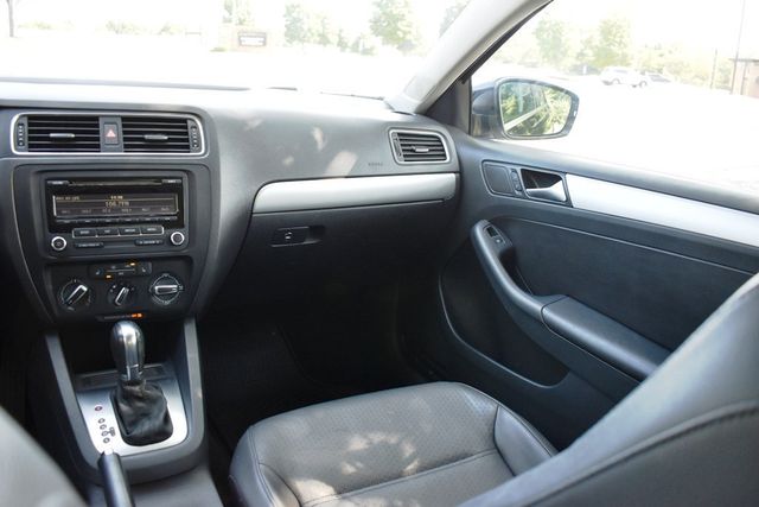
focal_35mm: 30
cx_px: 380
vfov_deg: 43.6
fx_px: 633
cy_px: 254
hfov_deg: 61.9
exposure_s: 1/200
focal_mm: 20
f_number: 3.8
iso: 800
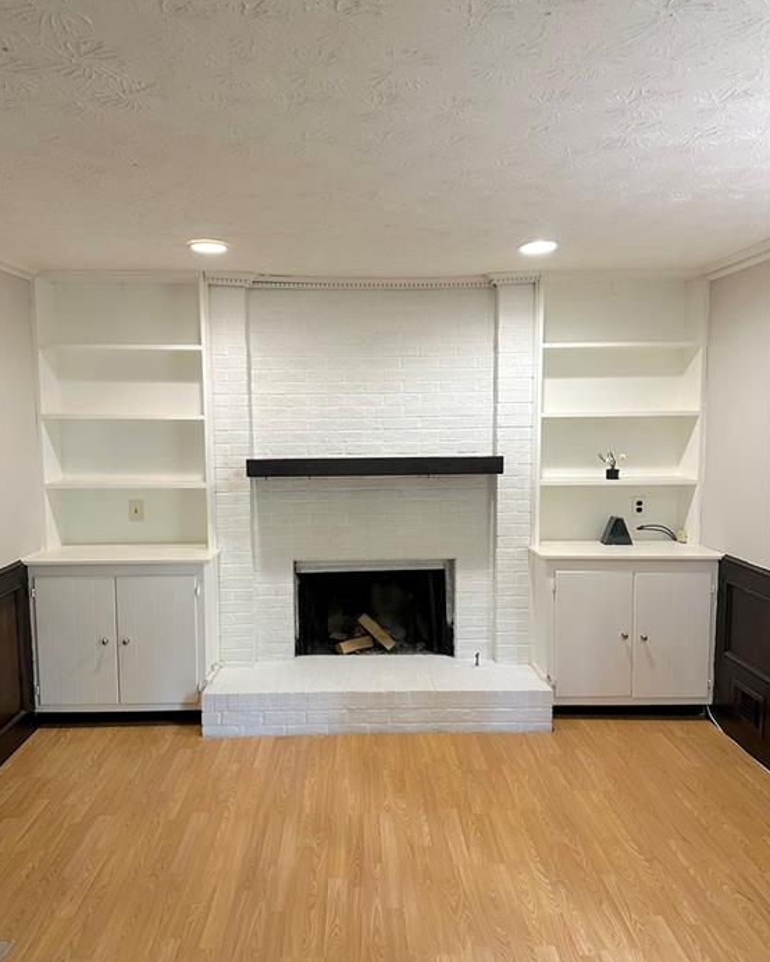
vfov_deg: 66.0
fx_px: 740
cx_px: 372
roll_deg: +0.2
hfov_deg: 54.9
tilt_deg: -4.2
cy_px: 491
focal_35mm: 26
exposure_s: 1/60
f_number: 1.78
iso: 320
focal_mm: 6.86
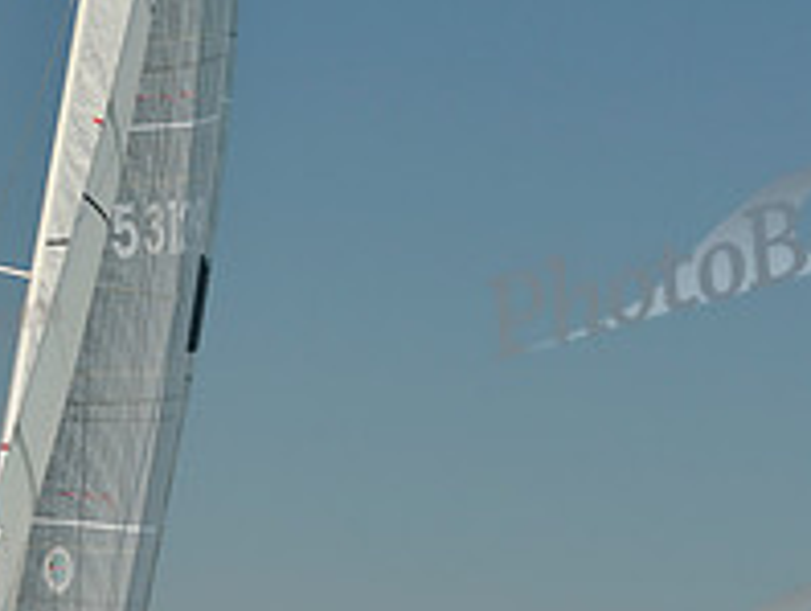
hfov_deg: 10.0
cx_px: 276
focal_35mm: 197
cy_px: 98
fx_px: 4621
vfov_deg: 7.5
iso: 200
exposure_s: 1/640
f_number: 5.6
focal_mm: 70
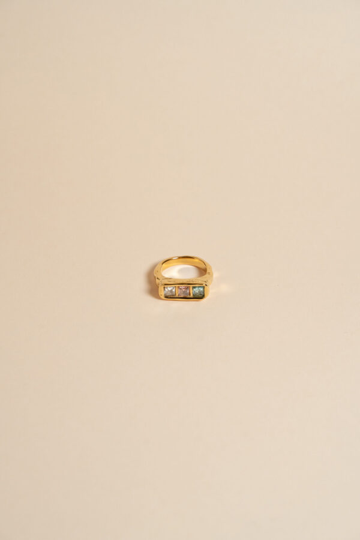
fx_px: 1125
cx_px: 180
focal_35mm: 75
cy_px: 270
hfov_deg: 18.2
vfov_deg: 27.0
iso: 800
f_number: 7.1
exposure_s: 1/100
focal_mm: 75
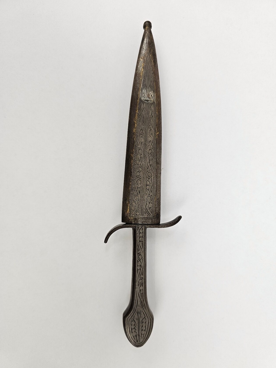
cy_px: 184
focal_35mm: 23
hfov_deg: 58.9
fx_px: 245
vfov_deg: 73.9
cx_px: 138
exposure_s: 1/100
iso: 40
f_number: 1.7
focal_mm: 6.3
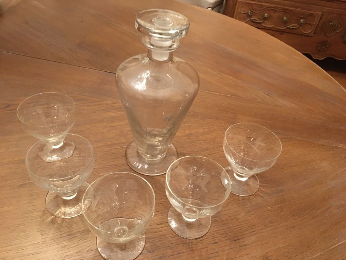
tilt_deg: -41.4
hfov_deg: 61.7
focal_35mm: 29
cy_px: 130
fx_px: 290
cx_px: 173
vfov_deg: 48.2
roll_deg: -10.2
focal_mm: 4.15
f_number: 2.2
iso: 400
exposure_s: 1/17
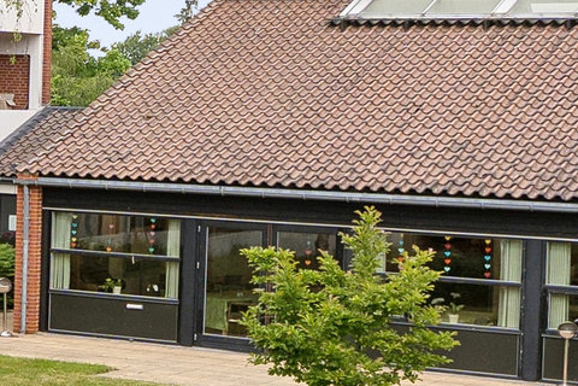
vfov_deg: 10.7
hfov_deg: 12.5
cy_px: 241
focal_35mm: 128
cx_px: -815
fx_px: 2062
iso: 100
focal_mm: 13.7
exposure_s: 1/200
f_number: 6.3
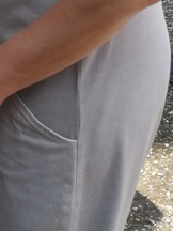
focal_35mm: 141
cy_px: -195
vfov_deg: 12.7
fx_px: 940
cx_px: -194
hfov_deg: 9.7
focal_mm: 3.95
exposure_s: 1/432
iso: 50
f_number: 1.8
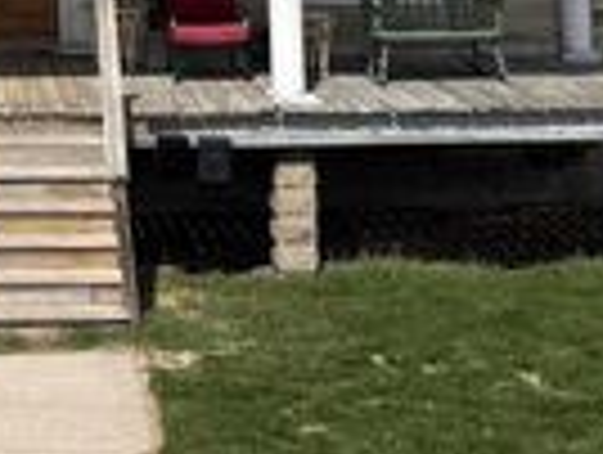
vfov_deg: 14.1
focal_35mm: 97
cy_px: -281
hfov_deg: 19.2
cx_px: -94
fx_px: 1693
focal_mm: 5.96
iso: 50
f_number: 1.6
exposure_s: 1/6329
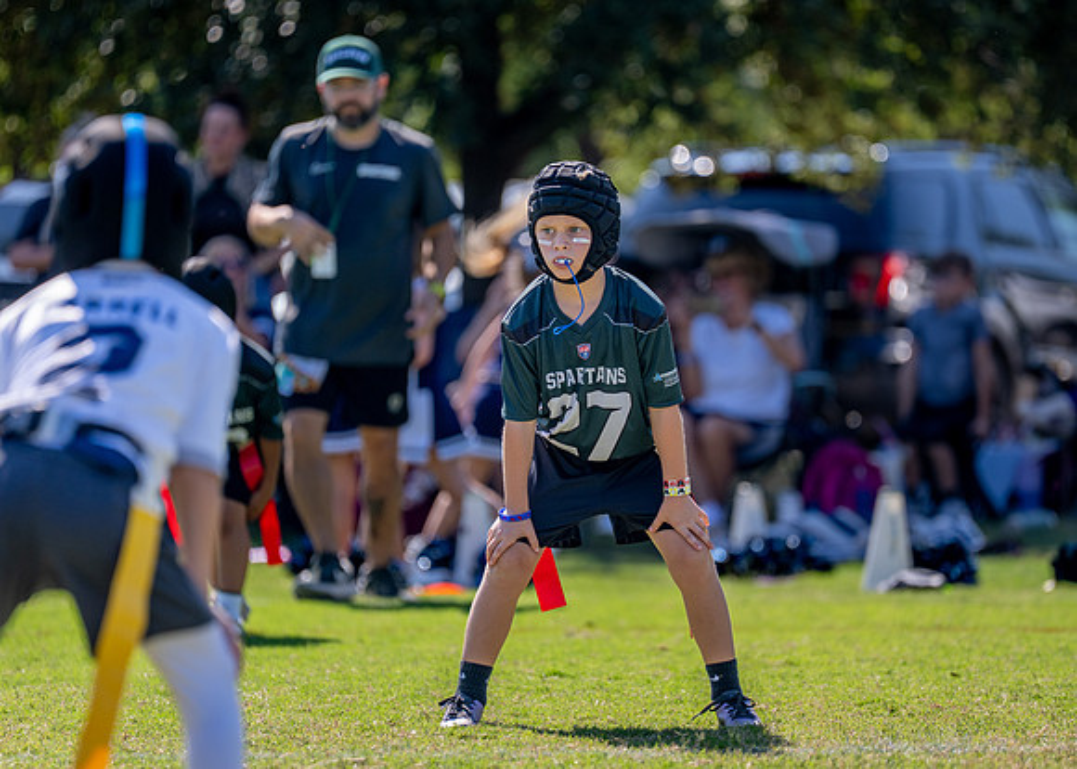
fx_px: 8381
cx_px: 610
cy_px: 421
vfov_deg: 5.3
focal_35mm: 274
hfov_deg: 7.4
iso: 200
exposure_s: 1/2000
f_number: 2.8
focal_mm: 200
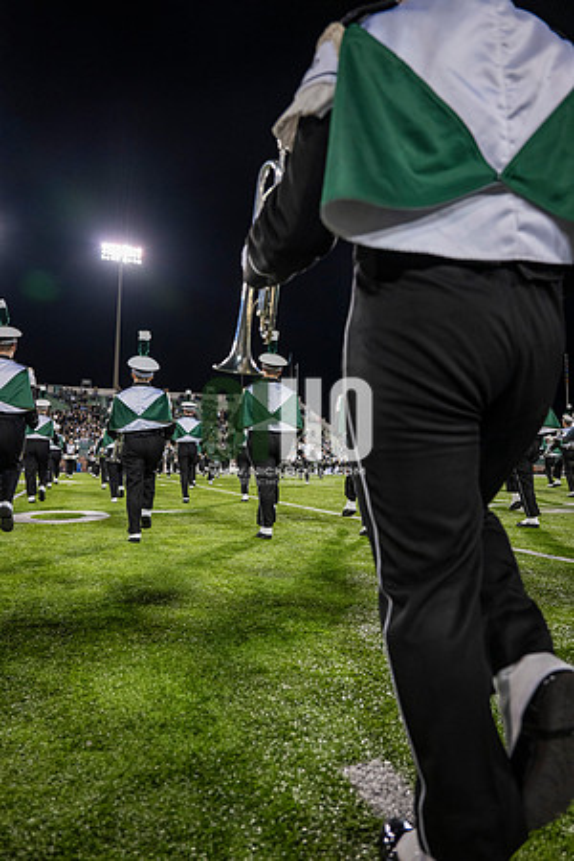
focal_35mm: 24
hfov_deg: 53.1
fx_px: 574
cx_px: 287
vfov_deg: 73.7
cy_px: 430
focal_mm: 24
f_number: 3.2
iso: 1250
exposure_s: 1/500
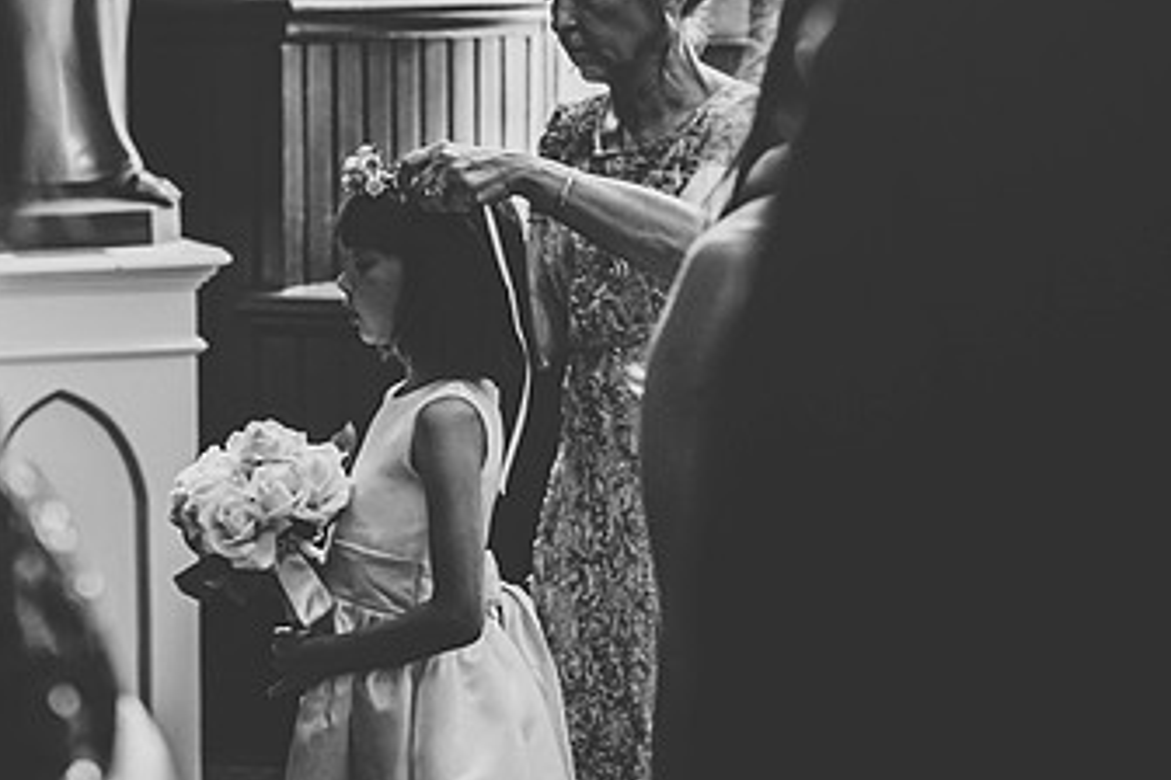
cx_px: 314
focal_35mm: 90
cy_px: 259
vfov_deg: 15.2
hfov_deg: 22.4
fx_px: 2927
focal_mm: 50
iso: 1250
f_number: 2.2
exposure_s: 1/160
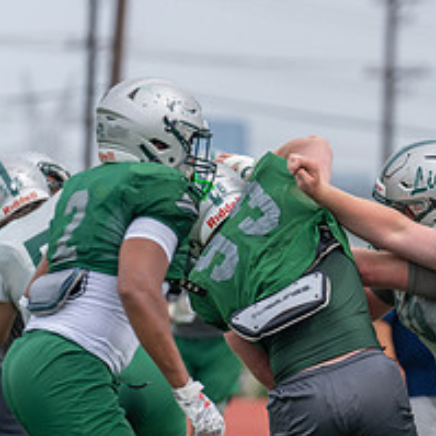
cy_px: 363
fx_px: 7054
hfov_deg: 3.5
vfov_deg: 3.5
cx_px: 432
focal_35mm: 495
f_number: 3.5
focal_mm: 200
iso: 160
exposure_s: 1/1250
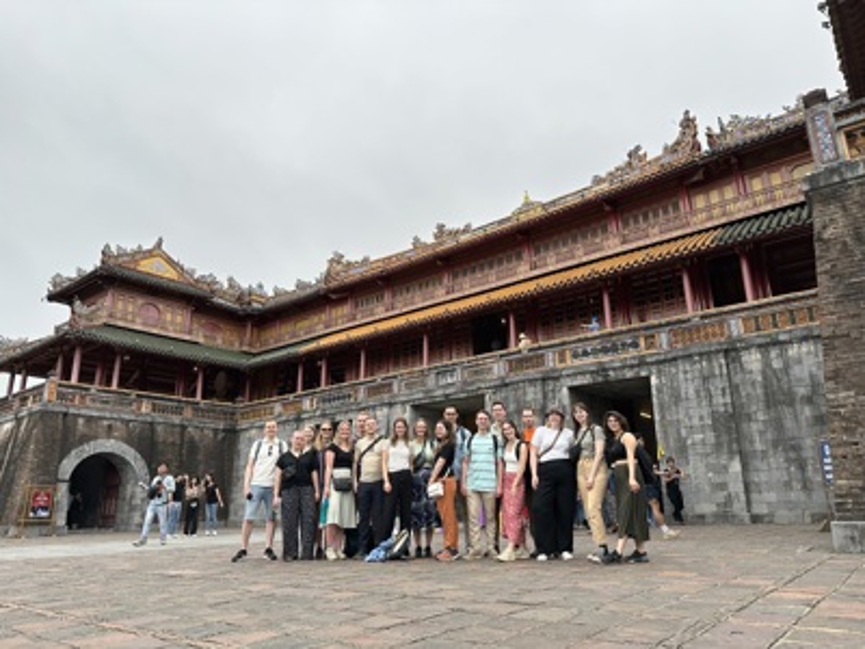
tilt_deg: +16.8
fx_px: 600
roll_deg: +1.4
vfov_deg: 56.8
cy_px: 324
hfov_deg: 71.6
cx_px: 432
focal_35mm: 24
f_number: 1.78
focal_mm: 6.86
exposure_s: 1/1692
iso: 80
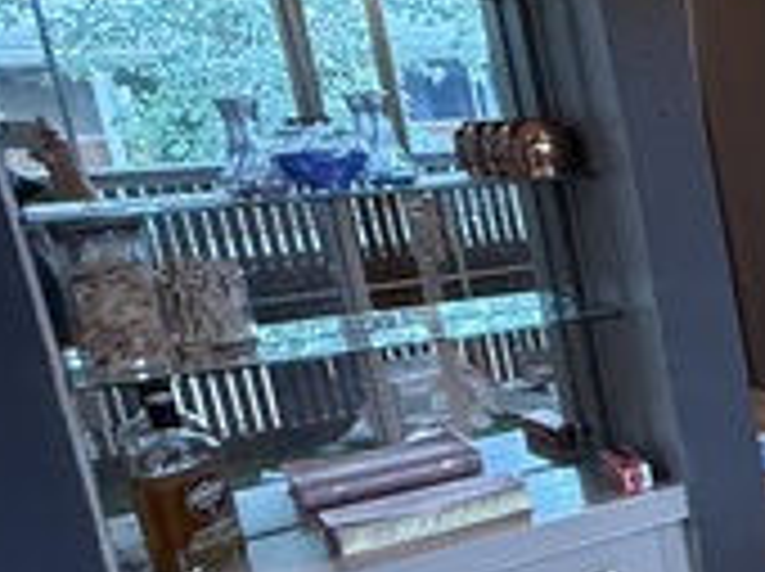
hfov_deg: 20.3
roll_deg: +2.9
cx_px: 1469
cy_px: 306
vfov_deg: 26.5
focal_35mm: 55
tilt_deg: -10.6
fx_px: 1214
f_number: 2.2
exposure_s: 1/60
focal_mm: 2.22
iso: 320
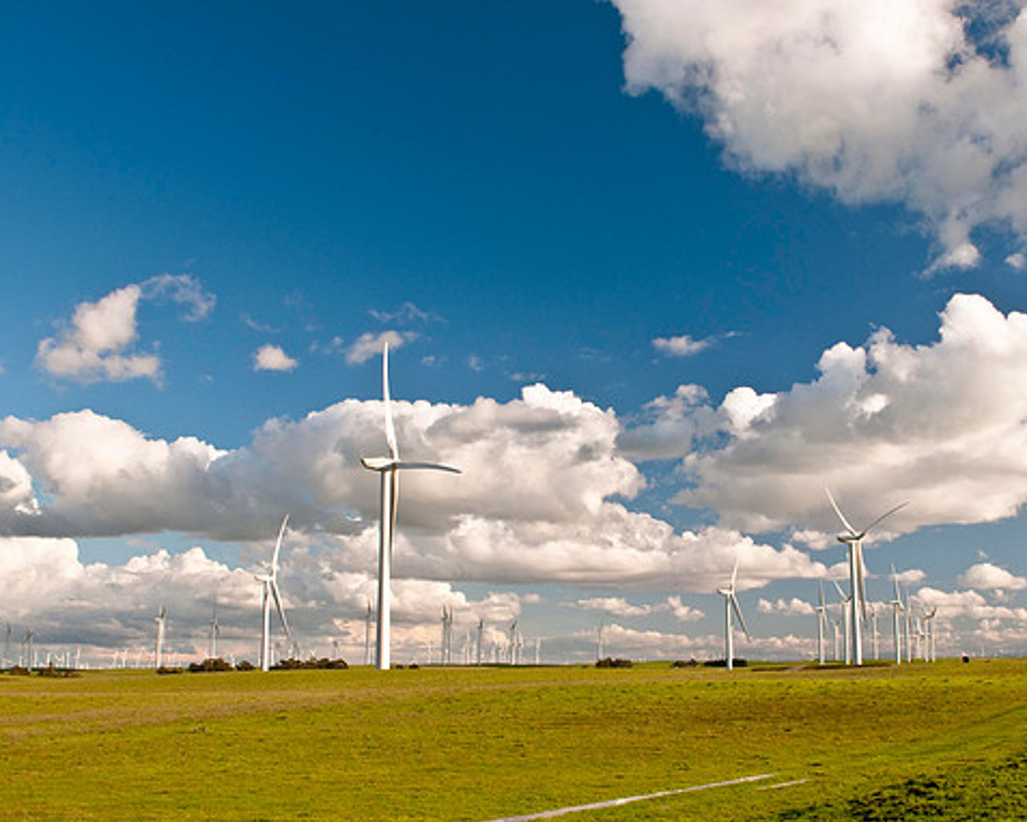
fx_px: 1247
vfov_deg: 36.5
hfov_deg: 44.6
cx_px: 594
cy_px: 410
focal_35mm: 41
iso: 200
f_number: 11
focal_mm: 24
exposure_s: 1/60
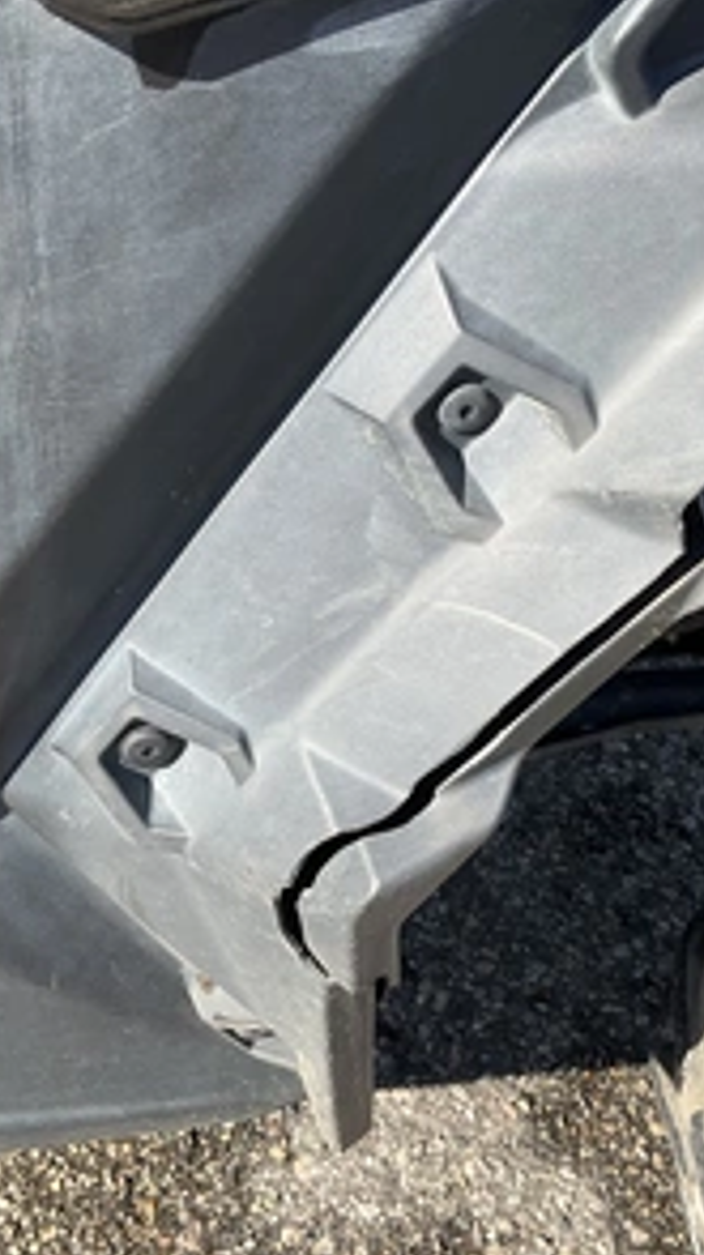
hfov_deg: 27.6
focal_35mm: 43
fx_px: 1429
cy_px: 628
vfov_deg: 47.4
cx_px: 448
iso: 25
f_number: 1.8
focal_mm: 3
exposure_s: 1/719
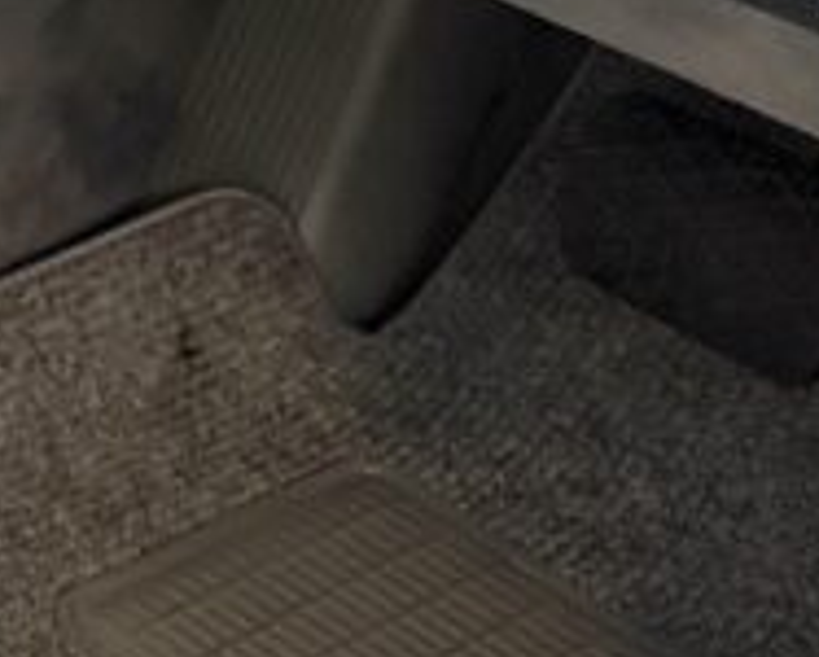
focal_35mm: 128
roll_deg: +0.0
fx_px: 3106
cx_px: -736
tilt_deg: -20.4
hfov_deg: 13.3
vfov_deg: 11.3
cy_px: -508
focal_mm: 6.76
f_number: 1.78
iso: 800
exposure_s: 1/50
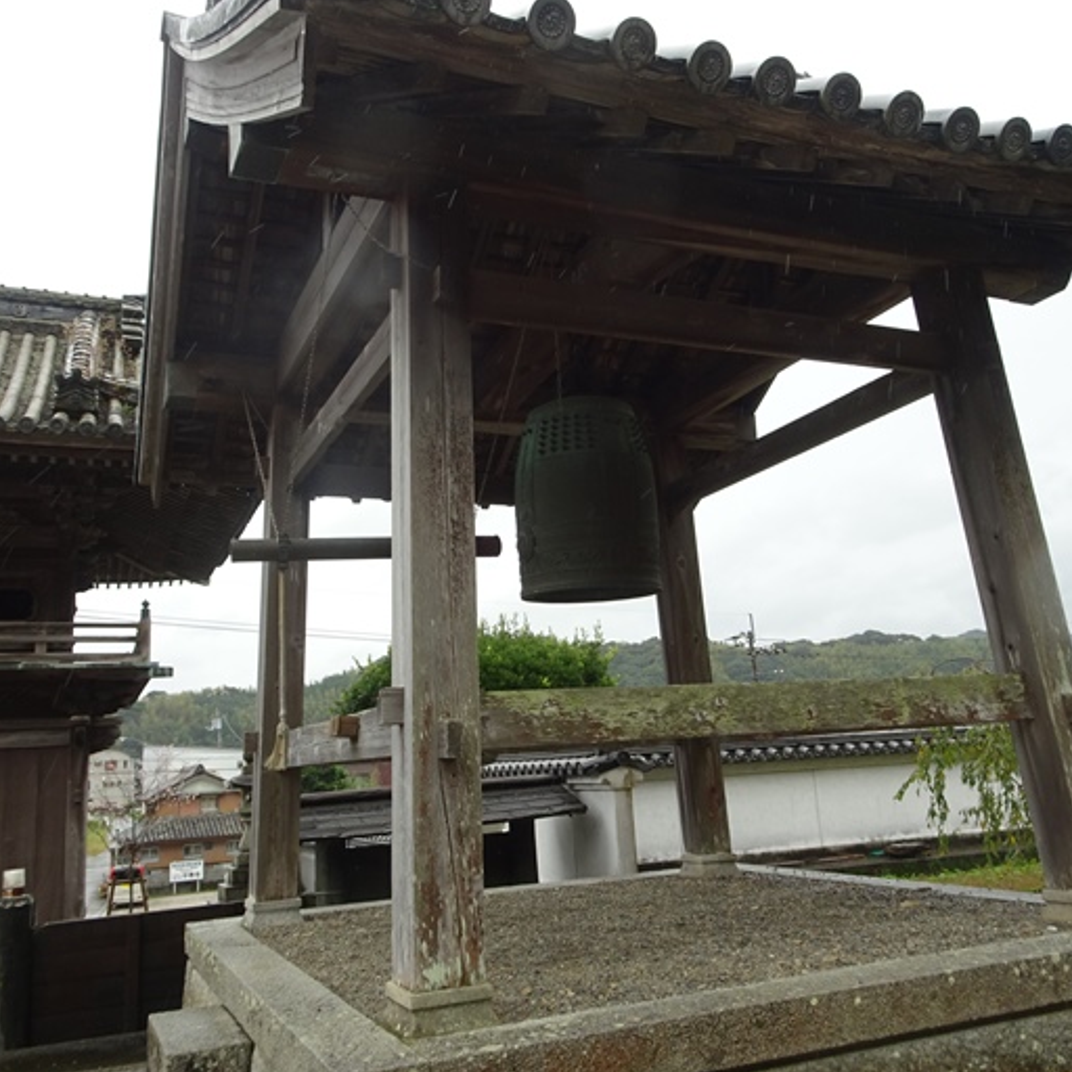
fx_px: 1016
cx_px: 513
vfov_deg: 55.6
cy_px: 533
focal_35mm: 29
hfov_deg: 55.6
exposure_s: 1/160
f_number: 3.5
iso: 80
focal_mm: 4.1
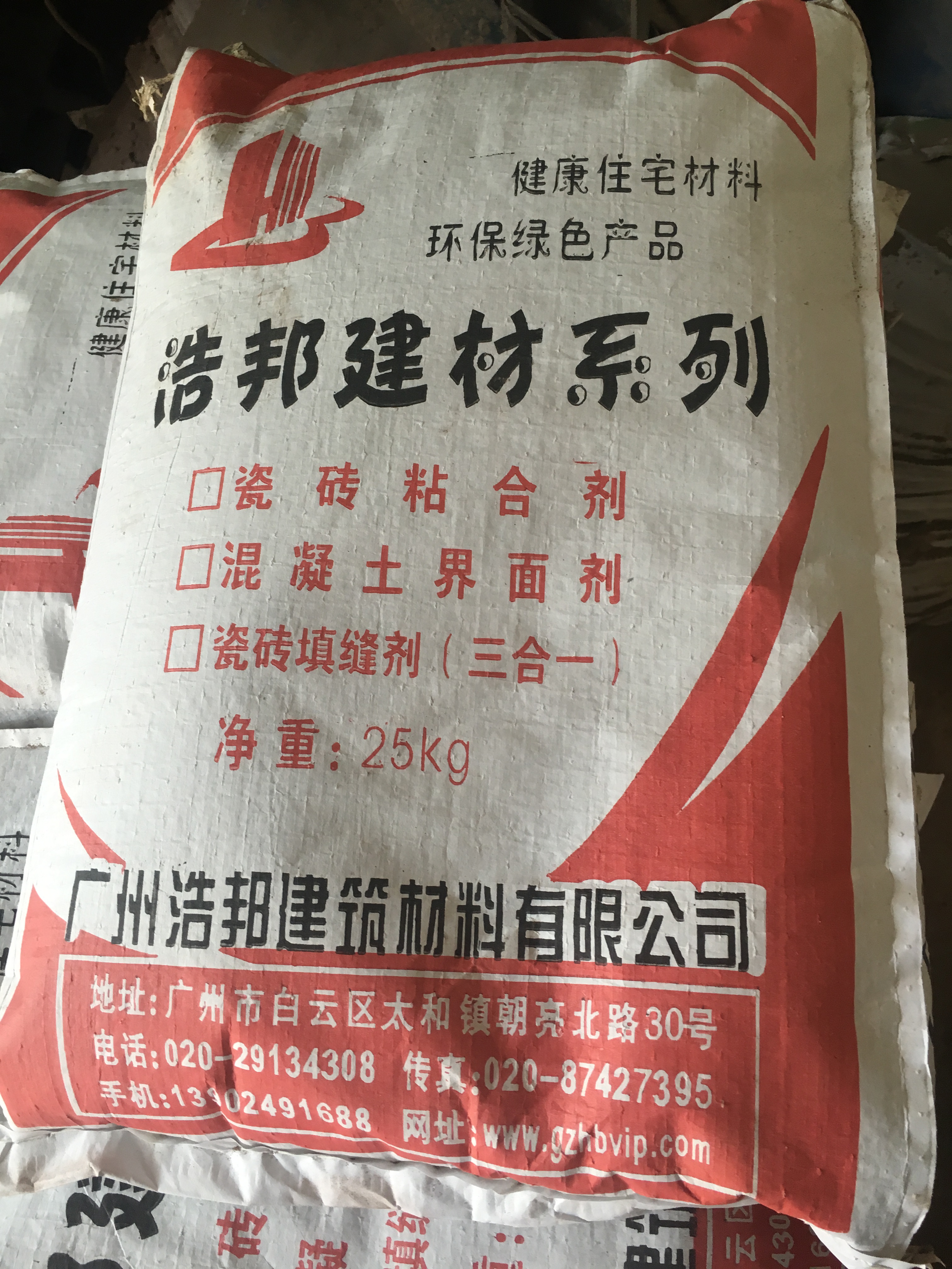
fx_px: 1063
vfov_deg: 61.7
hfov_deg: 48.2
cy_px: 634
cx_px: 476
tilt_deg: -70.4
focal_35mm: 29
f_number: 2.2
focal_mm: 4.15
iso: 64
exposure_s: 1/33
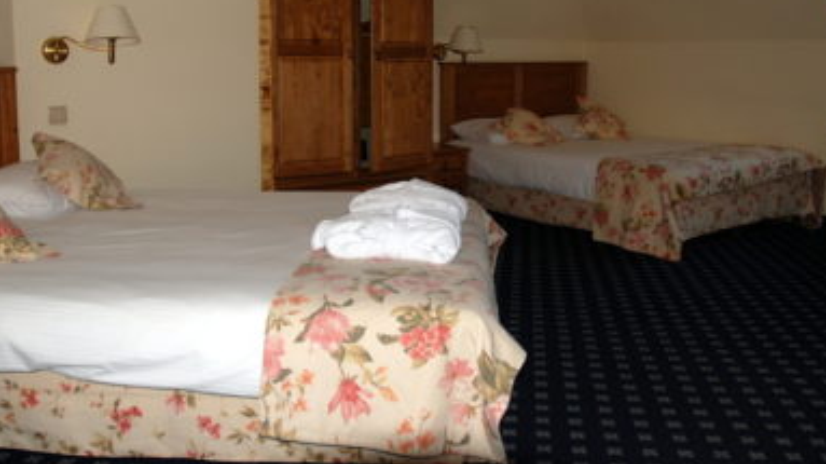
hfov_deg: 54.0
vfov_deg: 31.7
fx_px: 810
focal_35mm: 37
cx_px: 414
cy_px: 159
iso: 100
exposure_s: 1/60
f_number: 3.5
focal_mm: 18
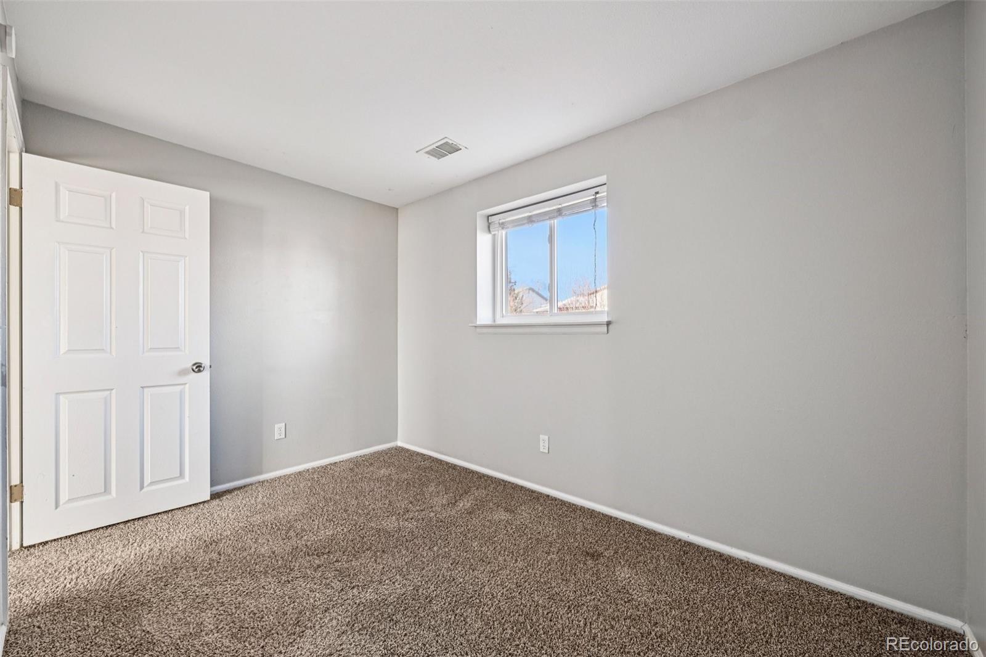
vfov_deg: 81.2
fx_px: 383
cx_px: 493
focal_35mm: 14
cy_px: 328
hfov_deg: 104.3
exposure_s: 1/5
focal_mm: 14
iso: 400
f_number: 11
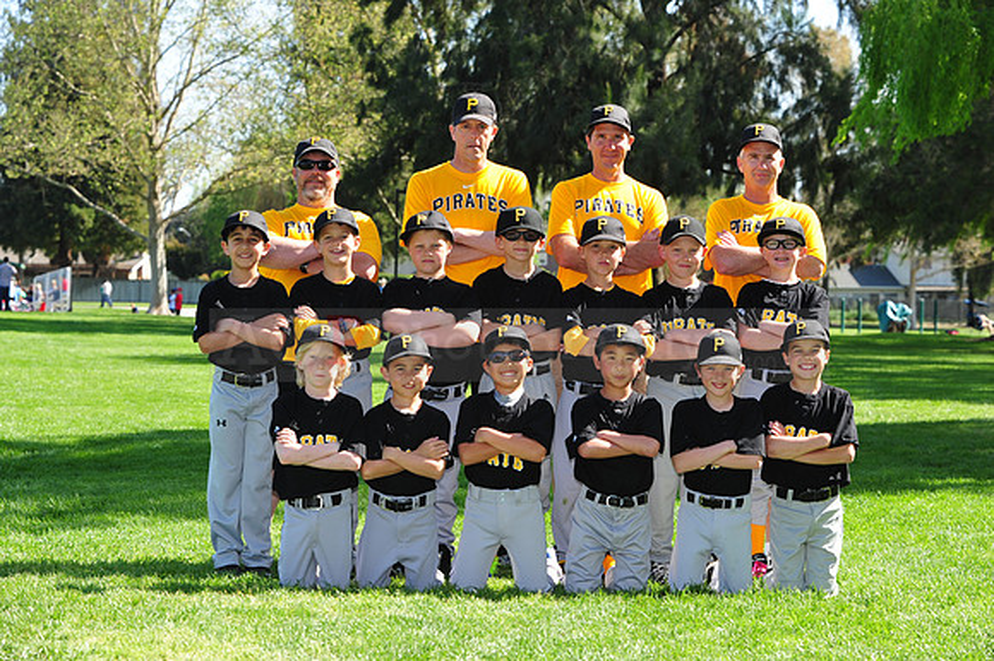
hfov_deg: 22.2
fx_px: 2539
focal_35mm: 92
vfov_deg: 14.8
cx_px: 497
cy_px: 330
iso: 200
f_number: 7.1
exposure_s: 1/250
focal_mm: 92
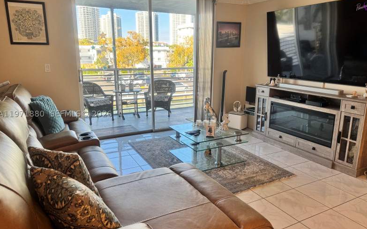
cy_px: 114
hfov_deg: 70.4
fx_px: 260
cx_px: 184
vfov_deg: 47.6
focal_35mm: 26
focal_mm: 6.76
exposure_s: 1/136
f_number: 1.78
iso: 50
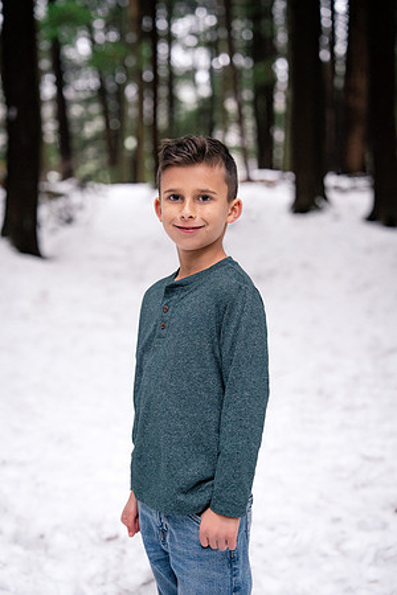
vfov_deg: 28.8
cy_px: 298
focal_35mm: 70
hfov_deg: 19.5
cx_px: 198
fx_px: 1158
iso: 1600
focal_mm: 70
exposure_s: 1/250
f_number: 3.2
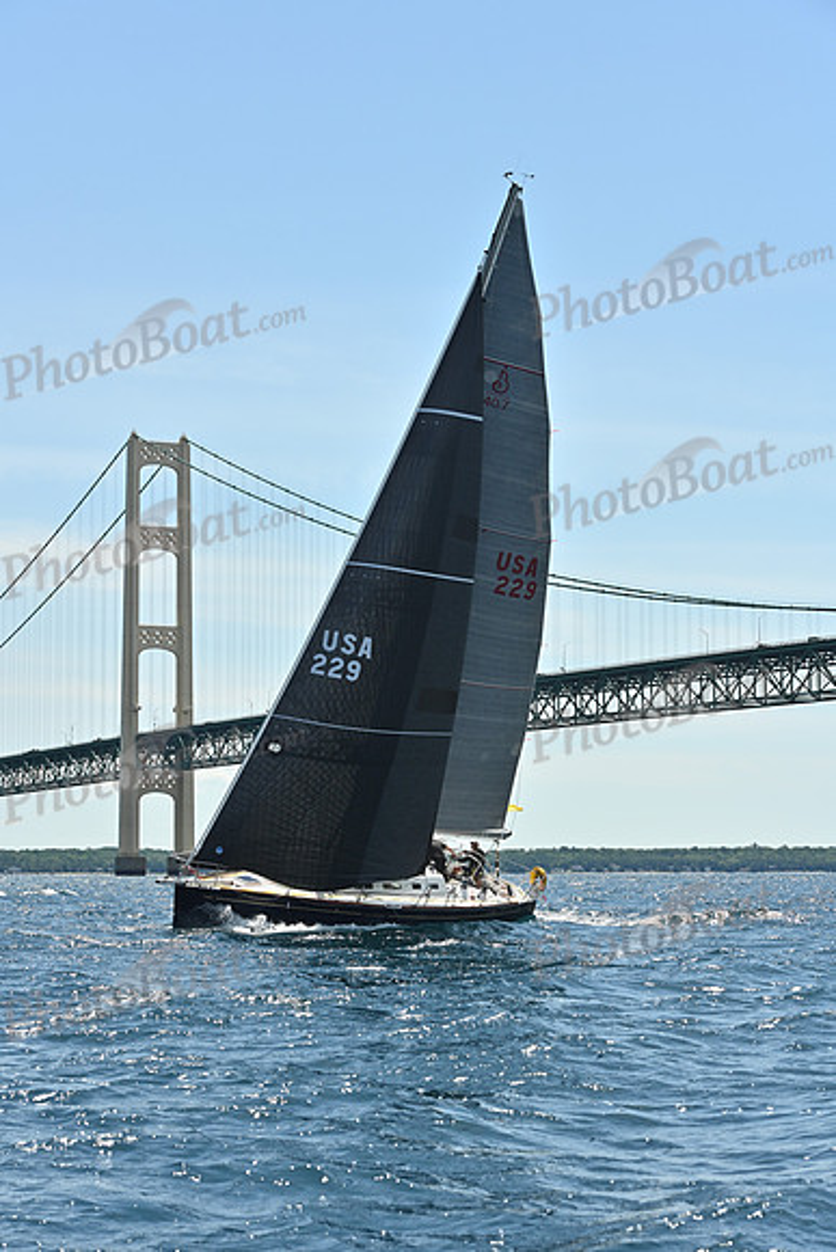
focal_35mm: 85
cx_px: 418
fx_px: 2959
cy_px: 626
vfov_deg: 23.9
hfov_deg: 16.1
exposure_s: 1/1250
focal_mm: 85
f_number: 8
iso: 320
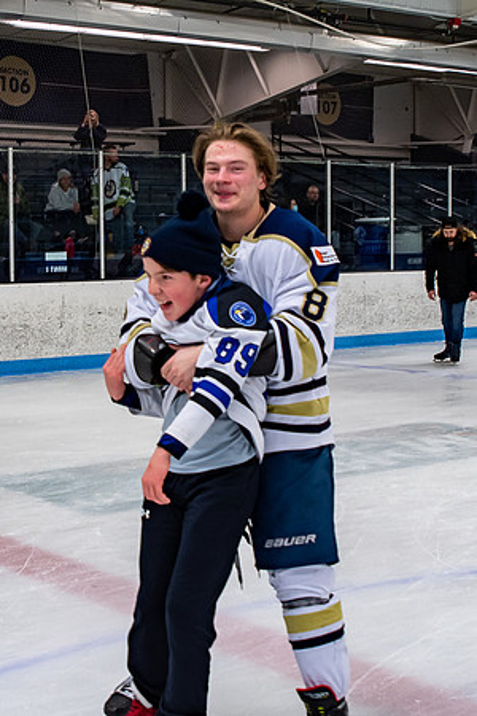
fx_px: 1260
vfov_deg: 31.6
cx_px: 197
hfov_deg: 21.4
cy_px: 302
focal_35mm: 63
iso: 400
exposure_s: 1/250
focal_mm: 24
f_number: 4.5
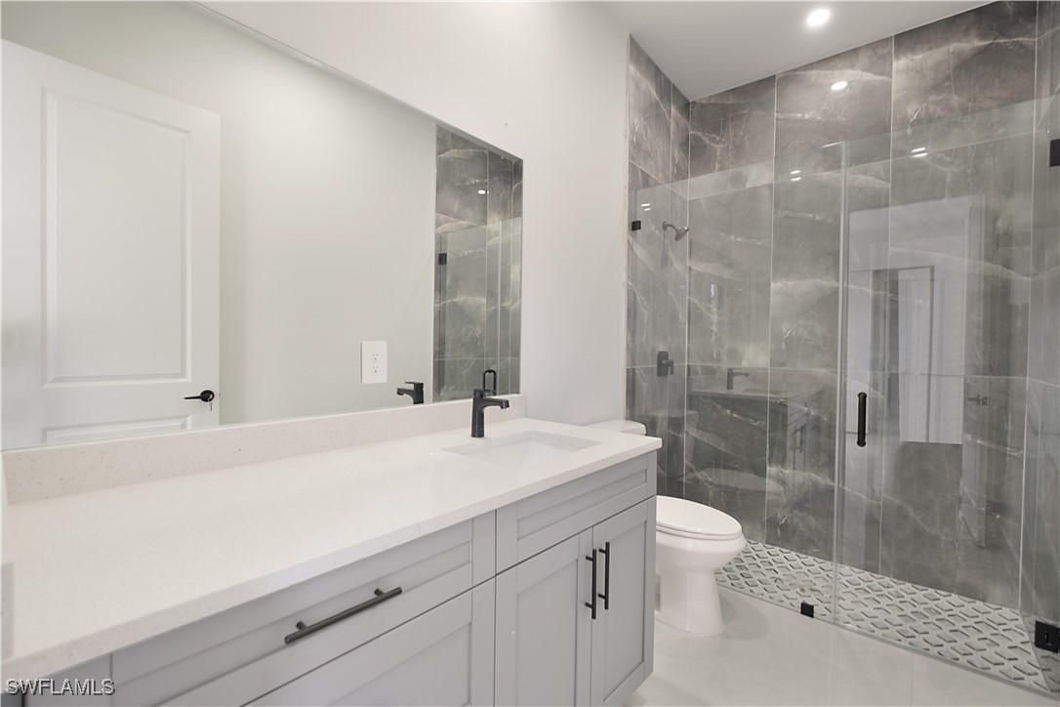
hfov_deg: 100.4
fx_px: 442
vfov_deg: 77.3
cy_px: 354
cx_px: 530
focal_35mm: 15
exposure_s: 1/4
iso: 160
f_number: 4
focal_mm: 10
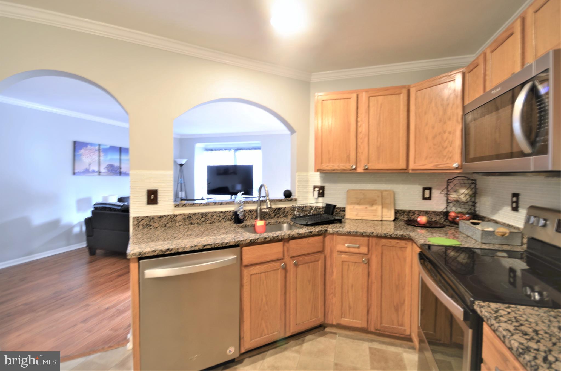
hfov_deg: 100.5
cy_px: 186
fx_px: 233
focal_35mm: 15
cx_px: 280
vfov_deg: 77.1
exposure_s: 1/2
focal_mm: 10
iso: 100
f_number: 4
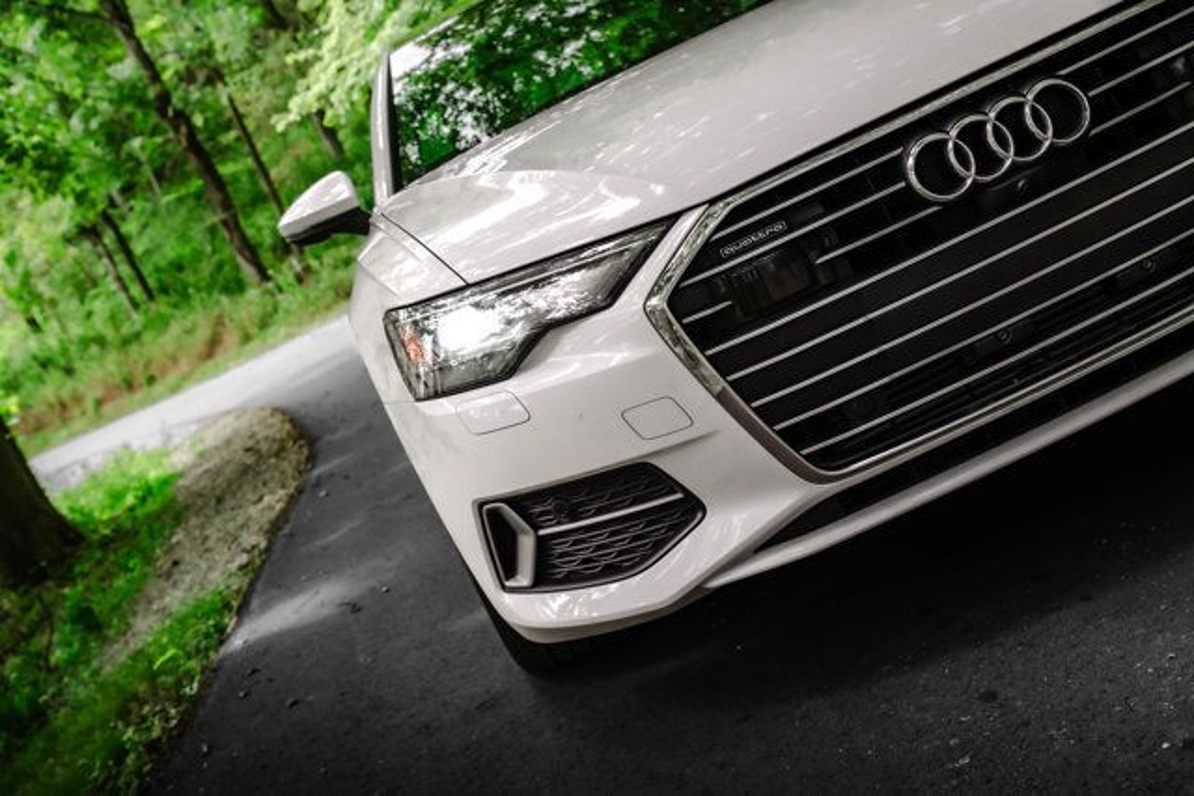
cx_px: 597
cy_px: 398
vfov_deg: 30.5
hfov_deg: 44.5
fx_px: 1460
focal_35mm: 44
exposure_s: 1/500
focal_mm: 44
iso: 640
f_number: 5.6
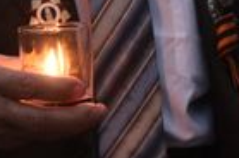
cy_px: -139
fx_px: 2073
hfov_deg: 6.5
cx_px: 332
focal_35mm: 313
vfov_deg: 4.3
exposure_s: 1/200
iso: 2500
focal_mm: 62
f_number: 2.8
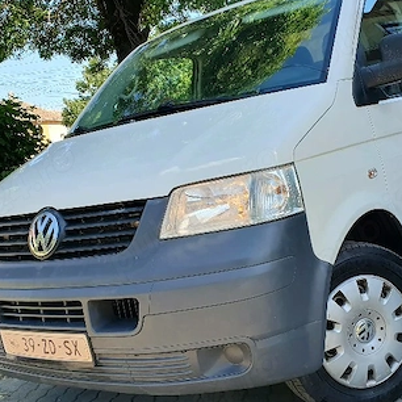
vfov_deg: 37.5
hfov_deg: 37.4
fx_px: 591
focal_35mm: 45
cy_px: 217
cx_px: 246
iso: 50
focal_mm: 4.32
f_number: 2.4
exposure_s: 1/455
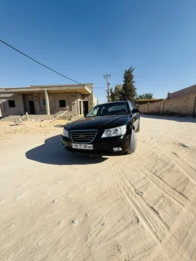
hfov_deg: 85.7
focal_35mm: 14
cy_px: 130
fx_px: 106
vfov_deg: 102.1
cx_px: 98
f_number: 2.2
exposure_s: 1/2092
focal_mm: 2.22
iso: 50
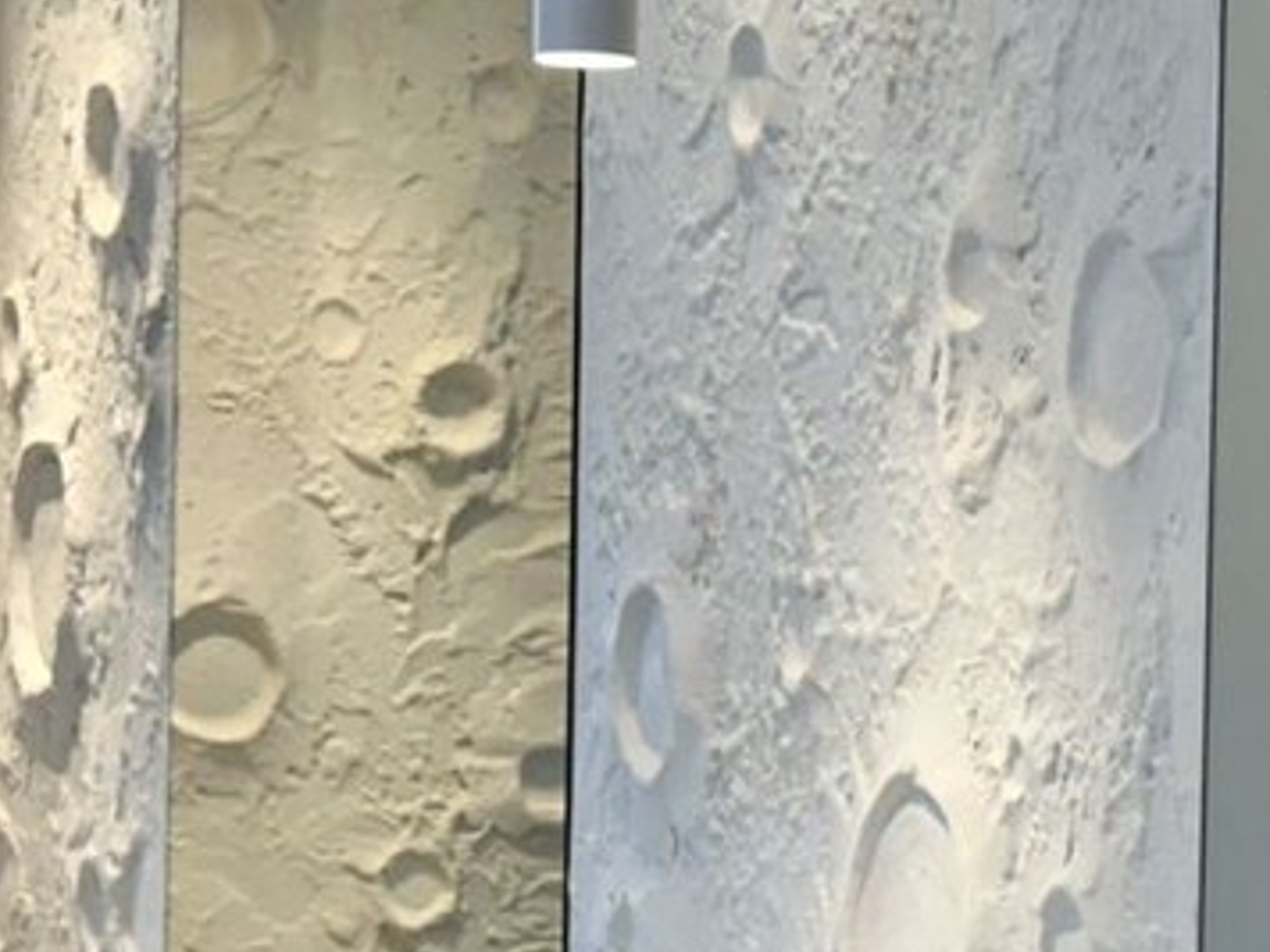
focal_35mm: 162
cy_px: 920
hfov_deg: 12.0
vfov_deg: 9.1
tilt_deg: -2.9
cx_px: 1320
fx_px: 5943
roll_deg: -1.6
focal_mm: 6.86
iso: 50
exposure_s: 1/112
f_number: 1.78
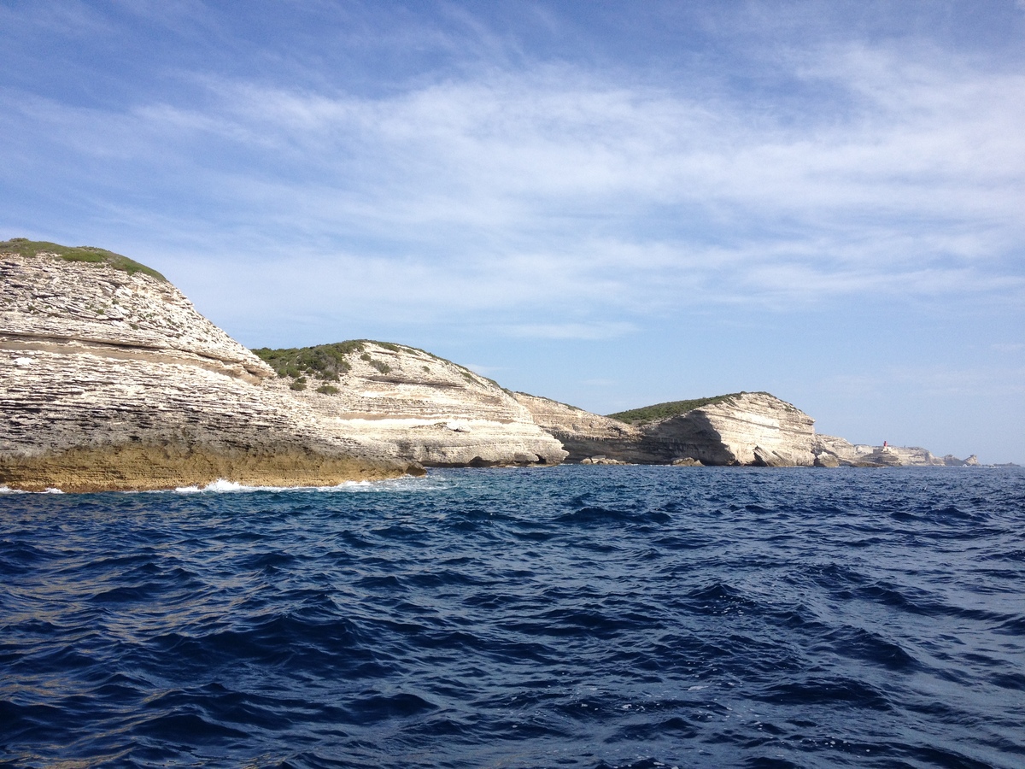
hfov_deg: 52.6
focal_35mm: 35
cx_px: 512
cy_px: 384
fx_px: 1036
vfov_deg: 40.7
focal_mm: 4.28
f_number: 2.4
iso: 64
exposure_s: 1/1972
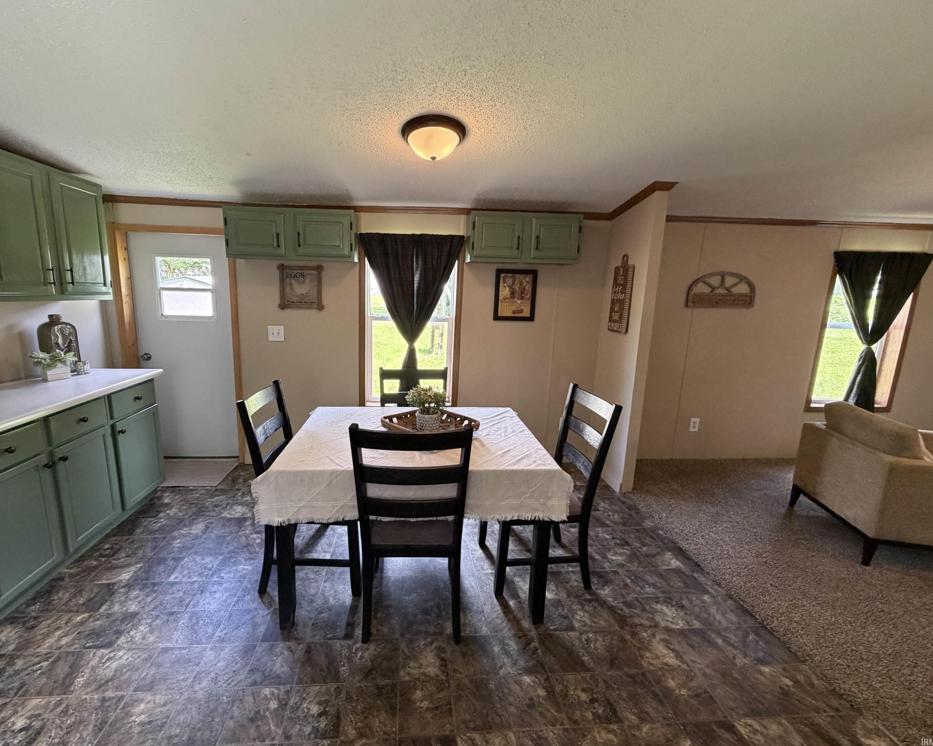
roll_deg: -0.7
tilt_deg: -10.6
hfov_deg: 96.7
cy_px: 365
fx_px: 414
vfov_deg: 84.0
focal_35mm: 15
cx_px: 435
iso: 320
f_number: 2.2
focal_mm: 2.22
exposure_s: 1/60
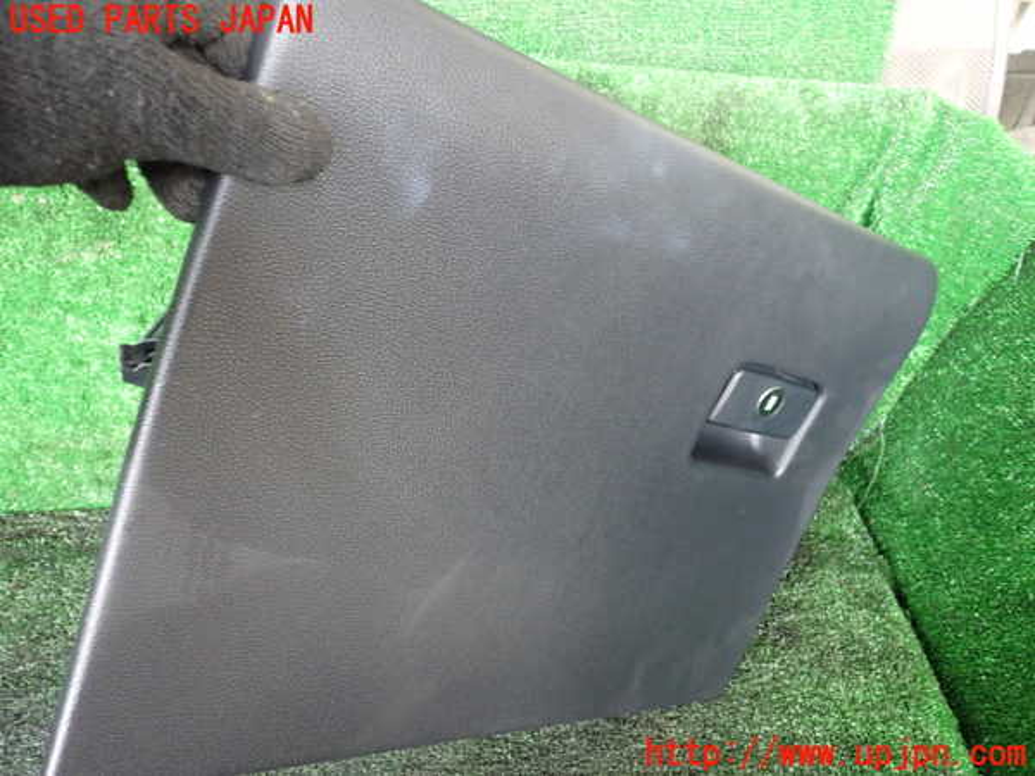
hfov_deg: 60.0
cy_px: 388
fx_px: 897
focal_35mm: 30
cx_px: 518
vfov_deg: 46.8
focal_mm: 5.4
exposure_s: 1/30
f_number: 2.3
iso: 640
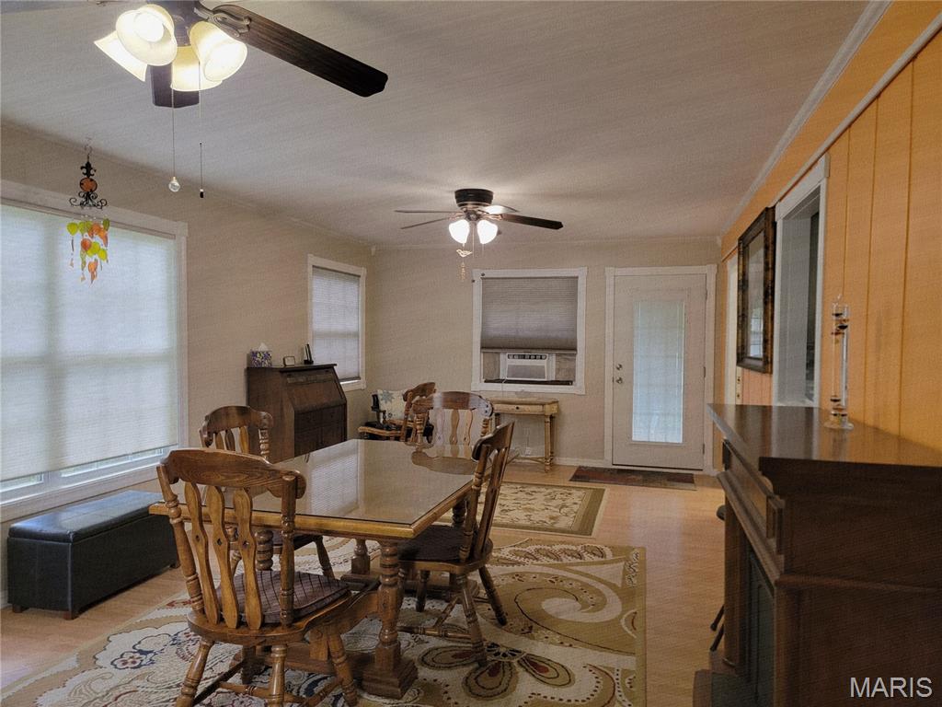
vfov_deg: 56.8
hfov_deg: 71.6
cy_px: 354
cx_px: 471
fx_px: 653
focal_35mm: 24
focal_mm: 6.7
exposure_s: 1/120
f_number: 1.8
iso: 320
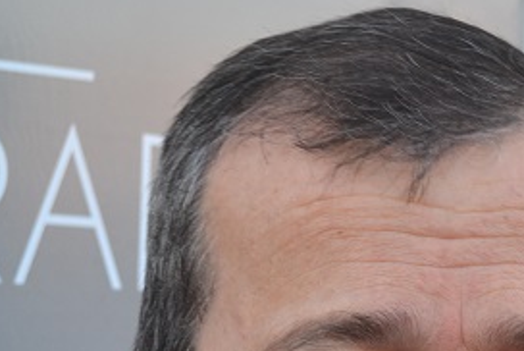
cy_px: 455
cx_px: 501
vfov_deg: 12.0
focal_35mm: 111
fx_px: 1617
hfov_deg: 18.0
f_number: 4.5
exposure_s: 1/50
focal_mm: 28
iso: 400
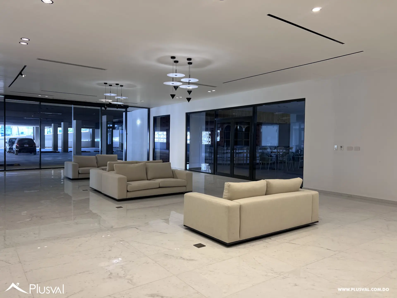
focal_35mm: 26
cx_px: 198
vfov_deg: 53.1
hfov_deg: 67.3
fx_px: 298
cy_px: 149
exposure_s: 1/120
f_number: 1.5
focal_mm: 5.7
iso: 50
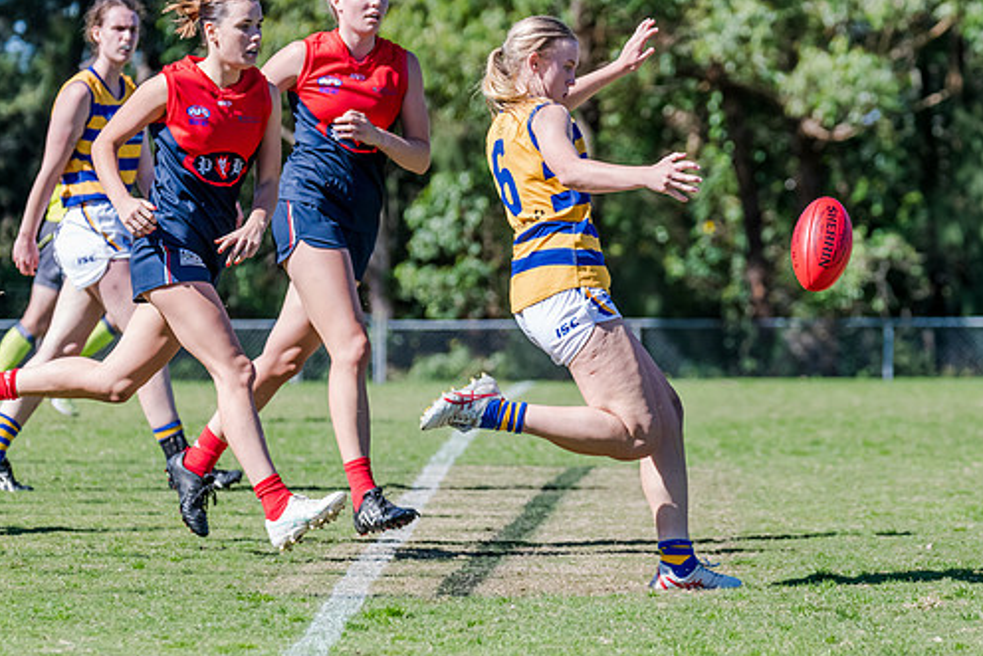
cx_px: 588
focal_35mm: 318
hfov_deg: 6.5
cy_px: 276
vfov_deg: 4.3
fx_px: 8685
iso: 800
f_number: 7.1
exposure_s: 1/1600
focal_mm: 240
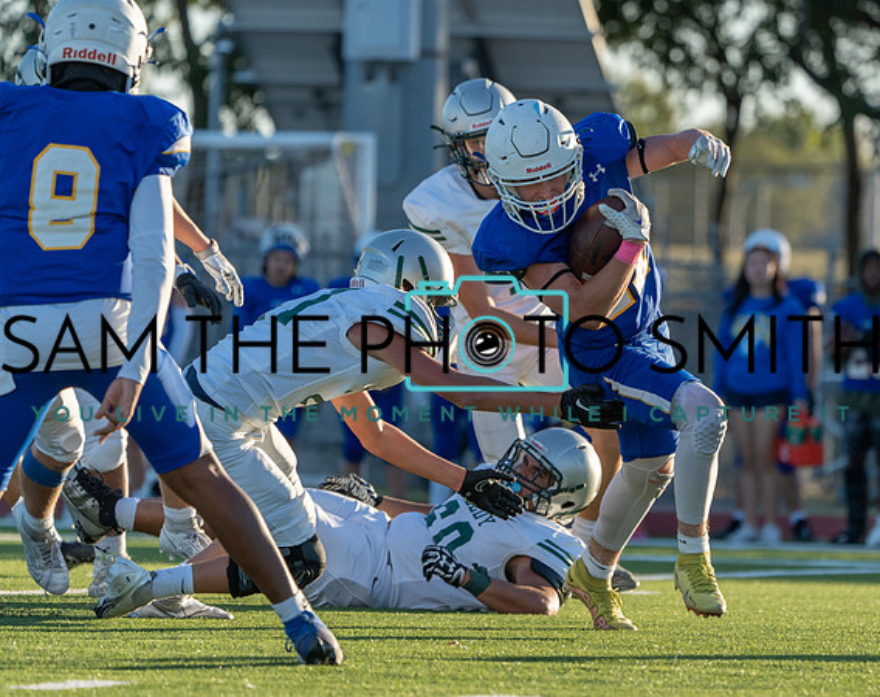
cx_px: 596
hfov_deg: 5.1
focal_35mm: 380
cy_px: 359
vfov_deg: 4.1
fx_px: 9848
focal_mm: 291
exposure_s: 1/1250
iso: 500
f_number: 5.6
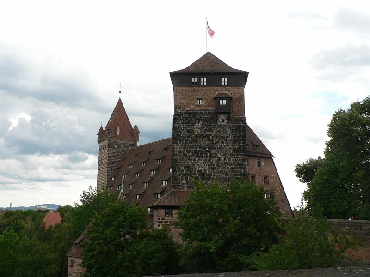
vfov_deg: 39.7
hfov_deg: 51.4
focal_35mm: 36
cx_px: 185
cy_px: 138
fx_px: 385
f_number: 4
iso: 80
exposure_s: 1/200
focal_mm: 6
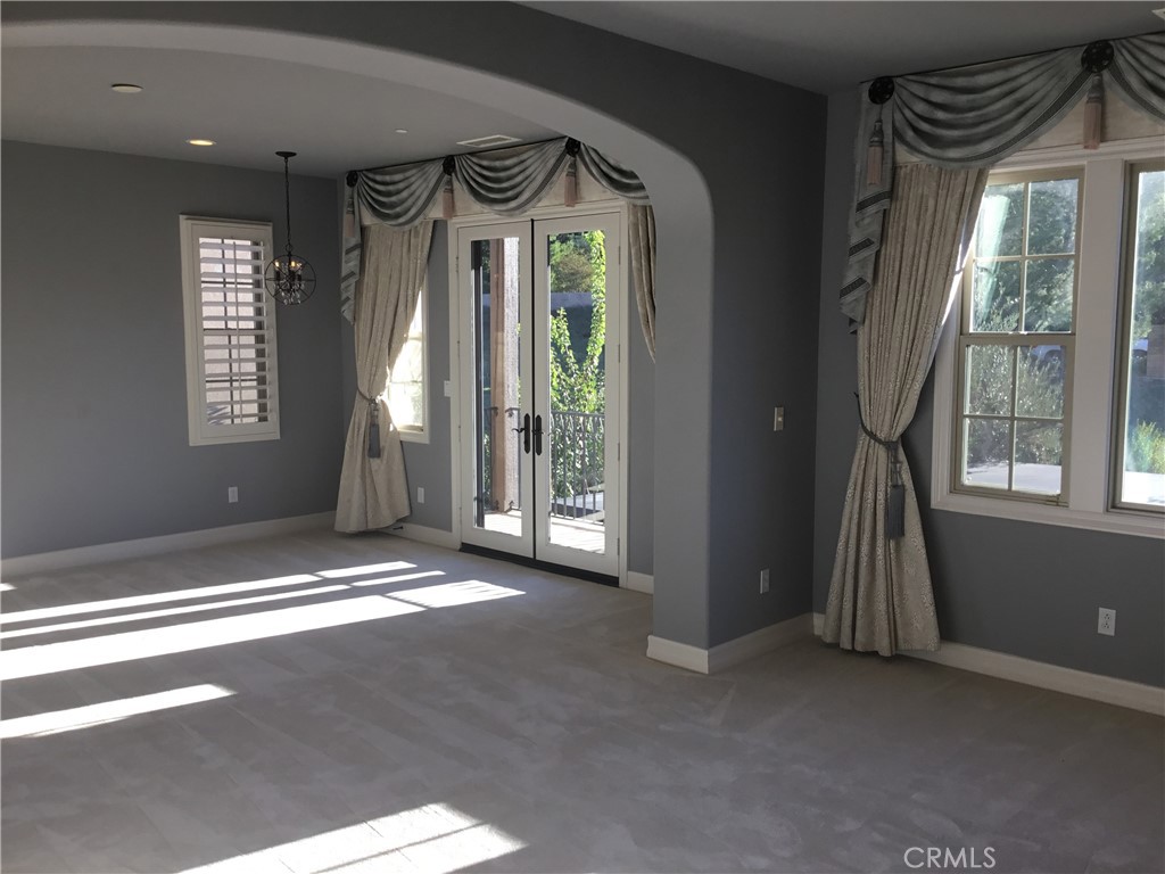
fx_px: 1043
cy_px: 437
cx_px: 582
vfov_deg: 45.4
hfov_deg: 58.4
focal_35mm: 31
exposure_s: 1/123
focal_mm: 3.3
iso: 25
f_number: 2.4
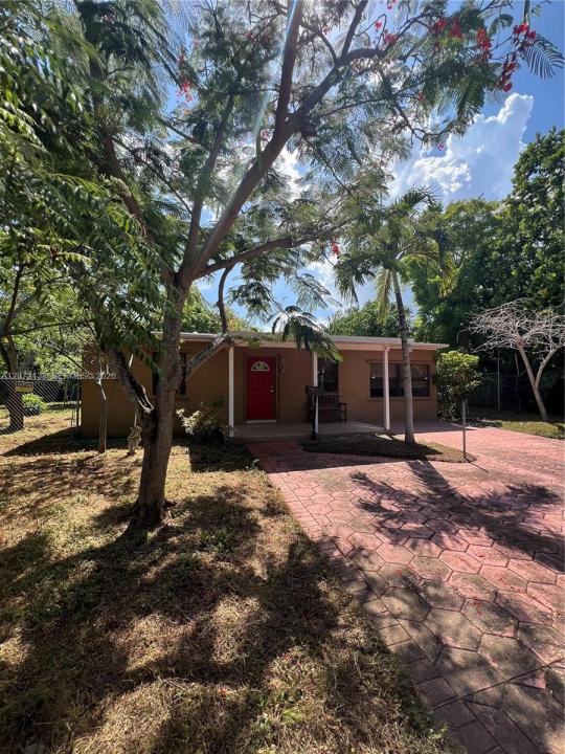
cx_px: 282
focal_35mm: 13
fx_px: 283
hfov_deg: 89.9
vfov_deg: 106.2
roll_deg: +0.6
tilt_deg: +1.7
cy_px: 377
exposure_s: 1/786
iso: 32
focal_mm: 1.57
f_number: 1.8
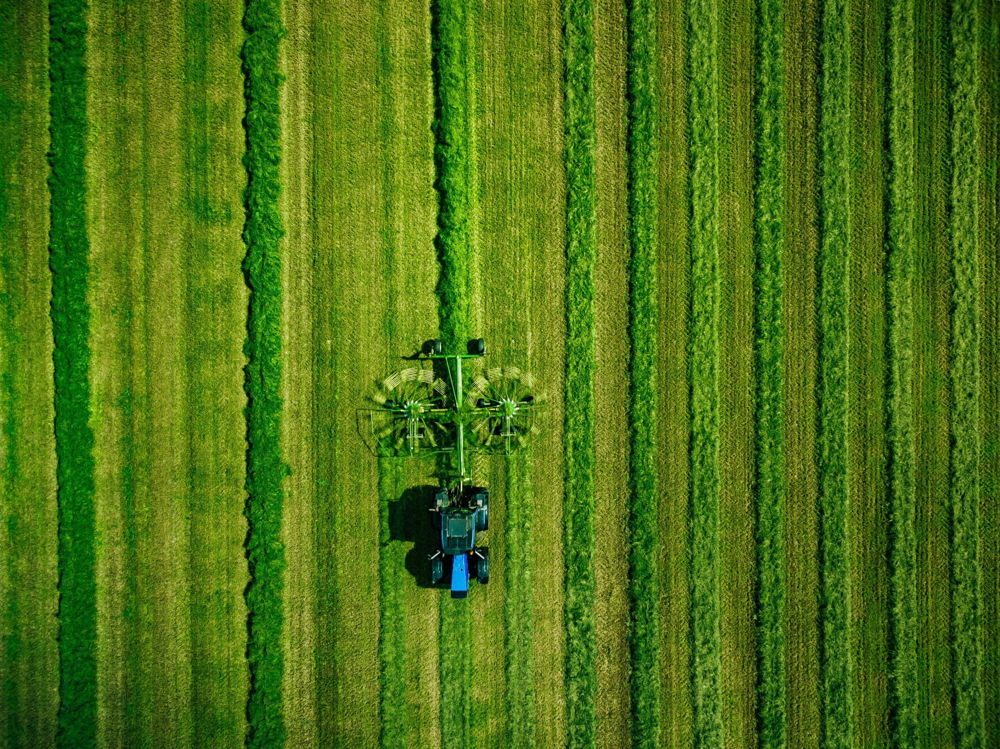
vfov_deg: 66.0
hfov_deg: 81.8
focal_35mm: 20
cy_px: 374
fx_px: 578
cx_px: 500
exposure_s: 1/60
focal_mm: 3.61
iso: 107
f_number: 2.8
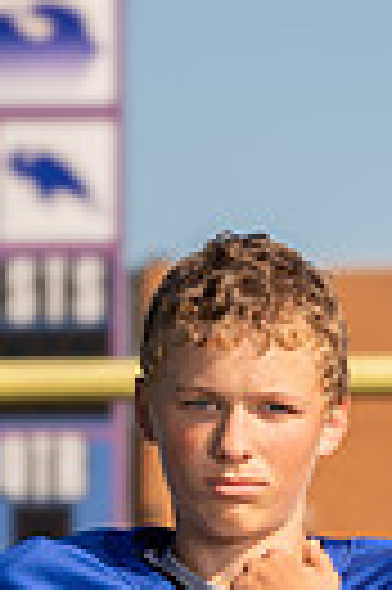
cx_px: 270
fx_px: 9006
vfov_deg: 3.7
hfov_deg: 2.5
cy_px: 788
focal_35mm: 550
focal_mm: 160
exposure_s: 1/250
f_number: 9
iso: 100
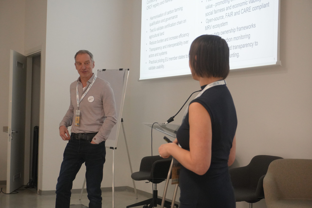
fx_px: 507
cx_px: 156
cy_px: 104
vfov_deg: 23.2
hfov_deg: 34.2
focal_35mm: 58
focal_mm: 39
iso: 3200
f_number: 5.6
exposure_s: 1/160
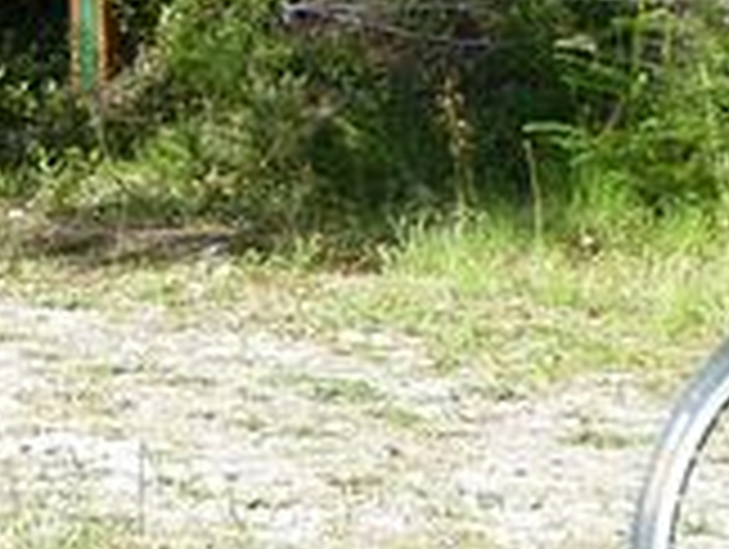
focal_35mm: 237
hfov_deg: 8.1
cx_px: -405
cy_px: -288
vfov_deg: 6.2
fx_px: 4999
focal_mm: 7.9
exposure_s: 1/160
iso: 80
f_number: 4
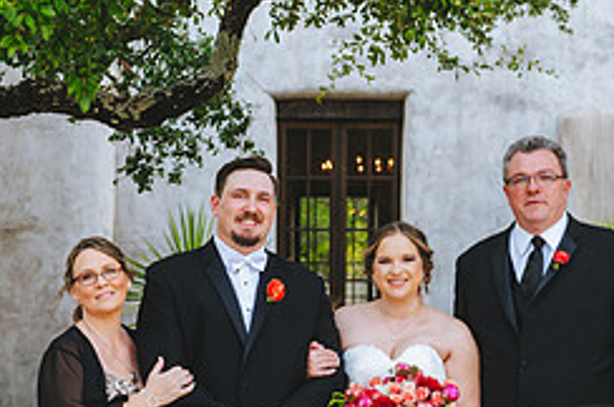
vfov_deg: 13.4
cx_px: 294
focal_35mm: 100
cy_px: 420
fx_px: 1703
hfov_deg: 20.4
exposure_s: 1/200
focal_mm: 42
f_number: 3.5
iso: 200
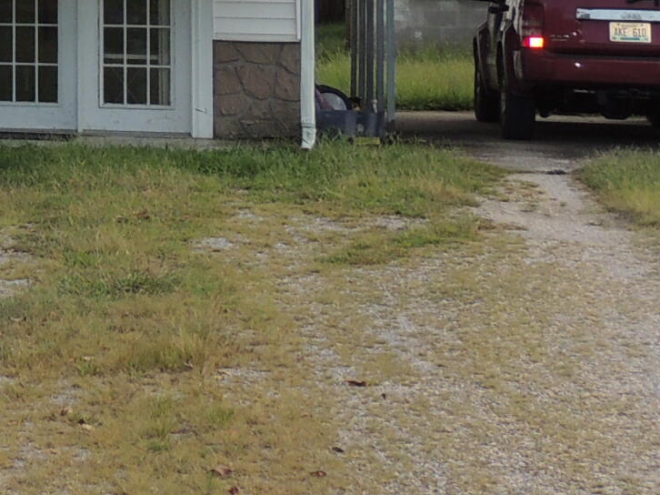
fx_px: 2363
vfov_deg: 11.6
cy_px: -194
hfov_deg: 14.5
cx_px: -418
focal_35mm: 124
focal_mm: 5.3
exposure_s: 1/500
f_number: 3.1
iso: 100
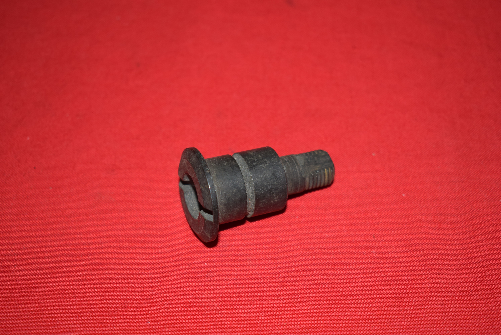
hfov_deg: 33.4
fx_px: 836
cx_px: 250
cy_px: 168
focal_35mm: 60
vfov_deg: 22.7
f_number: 5
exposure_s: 1/200
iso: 400
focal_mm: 40
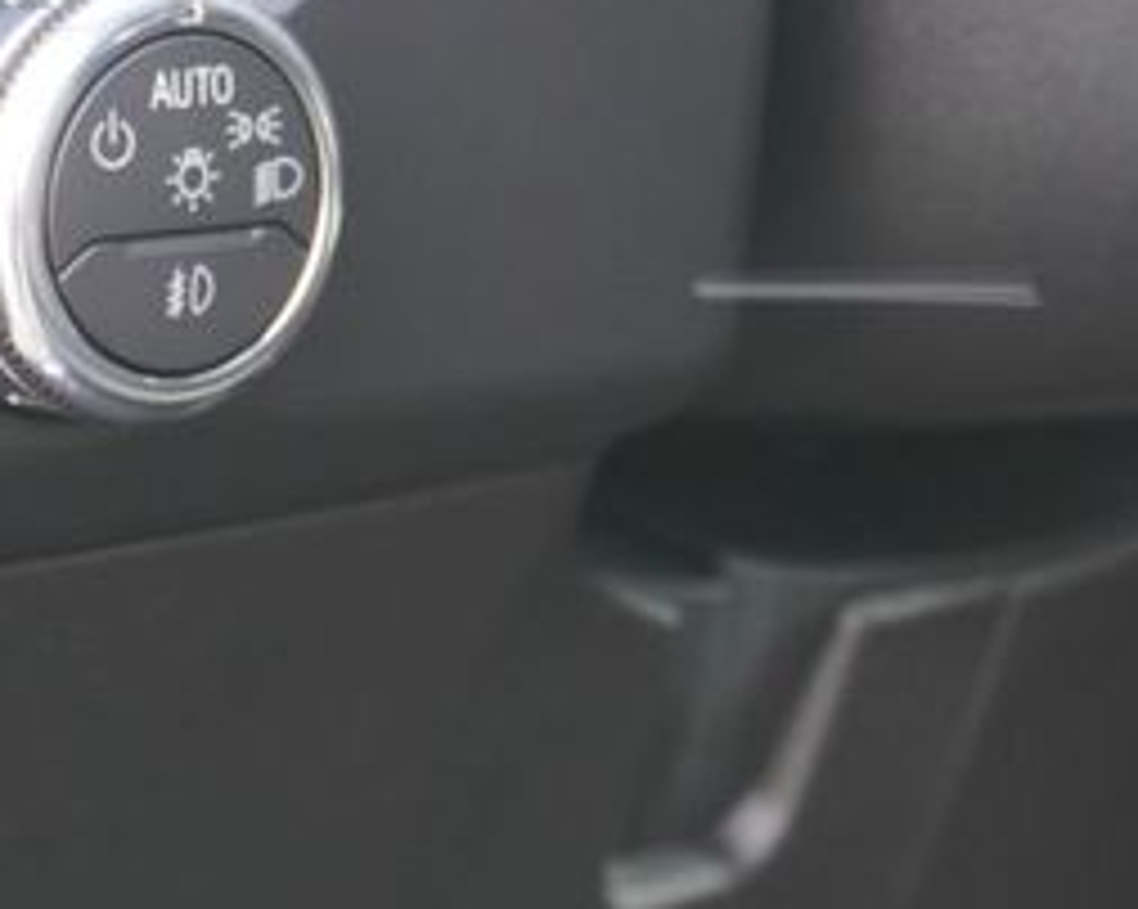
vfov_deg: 11.3
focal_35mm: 137
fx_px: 4611
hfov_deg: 13.9
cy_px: 360
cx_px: 72
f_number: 4.5
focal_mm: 24
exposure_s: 1/60
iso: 500
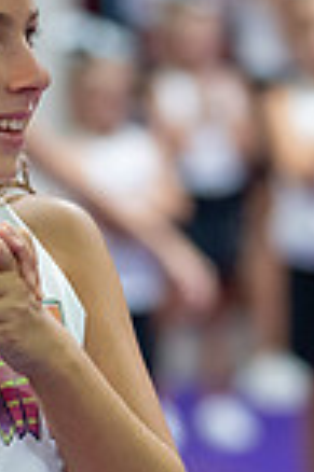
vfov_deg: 7.0
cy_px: 215
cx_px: 91
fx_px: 3855
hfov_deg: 4.7
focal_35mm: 294
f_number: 1.2
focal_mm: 50
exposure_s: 1/400
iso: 640
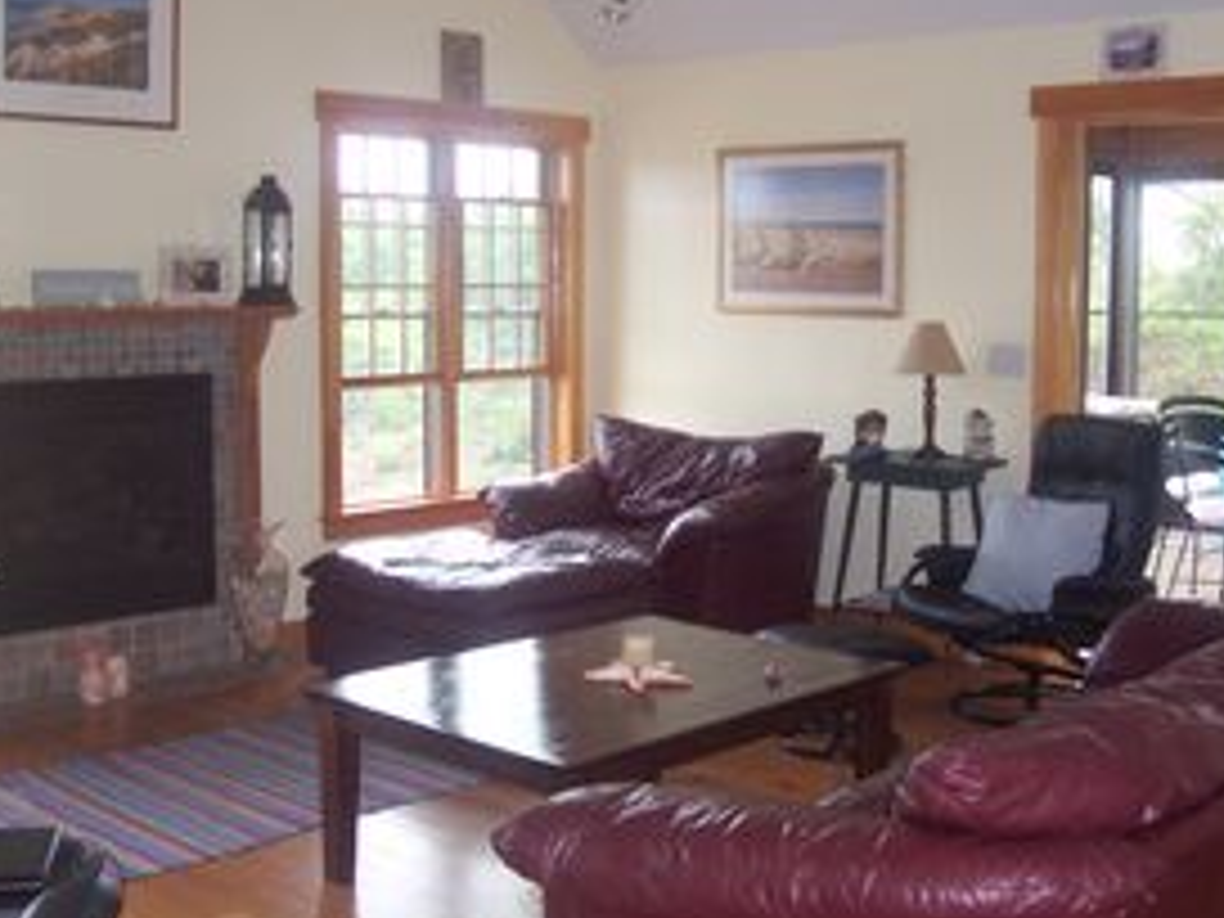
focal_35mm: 46
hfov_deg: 41.2
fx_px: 1627
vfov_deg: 31.5
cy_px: 418
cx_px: 657
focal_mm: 5.6
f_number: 2.7
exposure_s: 1/60
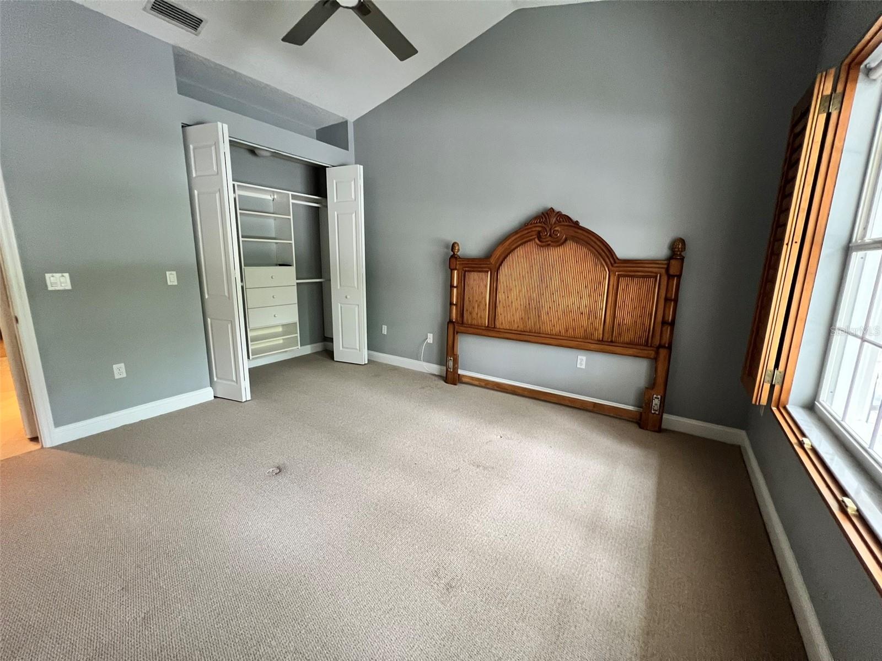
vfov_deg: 89.9
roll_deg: -0.6
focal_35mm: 13
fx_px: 331
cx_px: 441
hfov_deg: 106.2
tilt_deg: -11.4
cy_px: 330
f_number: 1.8
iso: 500
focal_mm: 1.57
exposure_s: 1/60
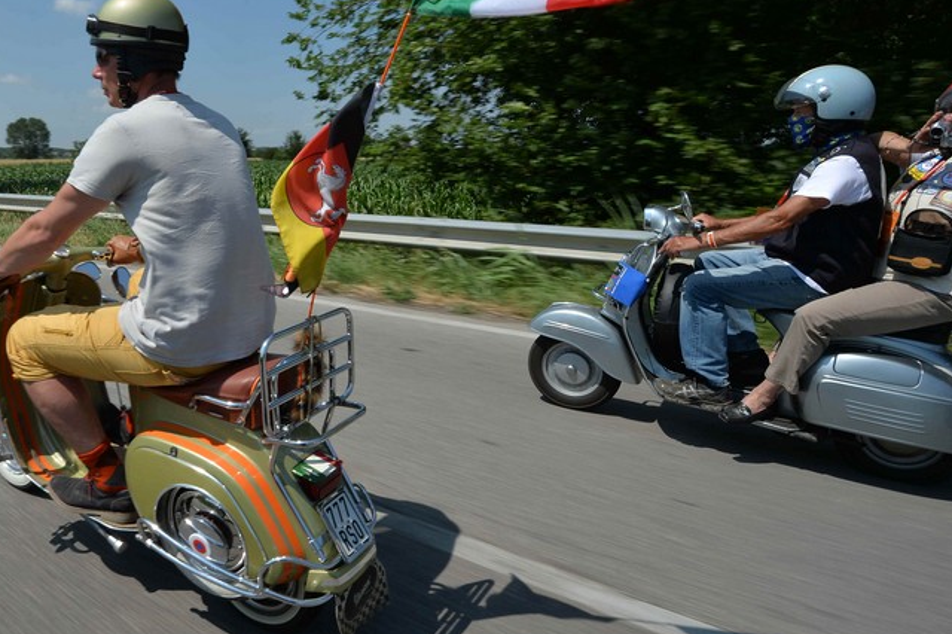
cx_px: 228
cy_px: 295
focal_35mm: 25
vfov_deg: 51.2
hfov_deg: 66.6
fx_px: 661
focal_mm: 16
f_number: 18
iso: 100
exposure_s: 1/125
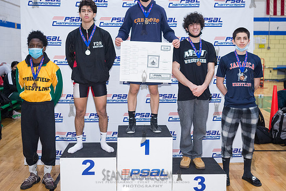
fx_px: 350
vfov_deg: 30.5
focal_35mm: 44
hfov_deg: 44.5
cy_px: 80
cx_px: 145
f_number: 3.5
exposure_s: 1/400
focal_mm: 35
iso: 4000
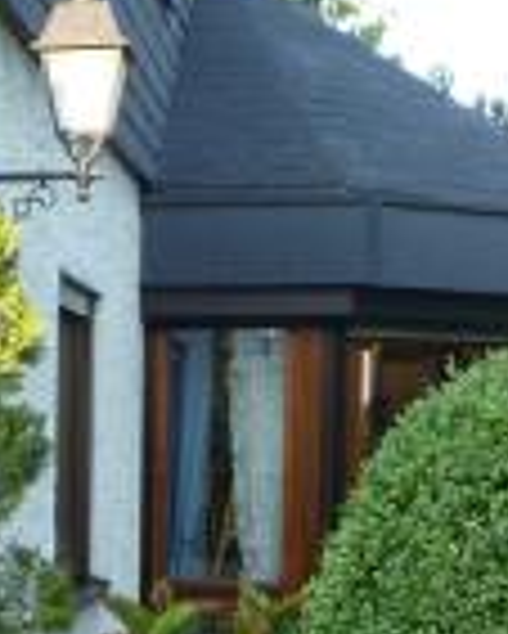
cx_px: -337
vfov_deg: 16.4
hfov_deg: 12.4
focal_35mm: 116
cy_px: 522
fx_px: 2178
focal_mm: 4.7
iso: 100
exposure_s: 1/100
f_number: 3.3
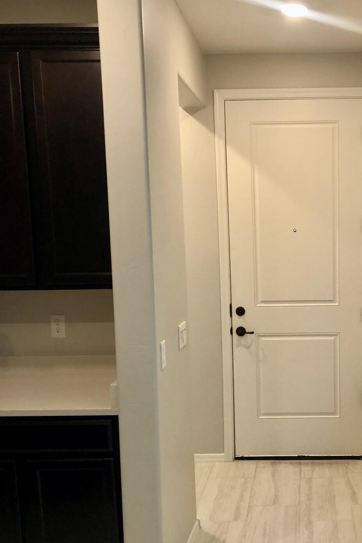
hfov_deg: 31.1
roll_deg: +1.5
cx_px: 290
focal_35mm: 42
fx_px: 633
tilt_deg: -8.1
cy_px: 321
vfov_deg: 46.2
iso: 40
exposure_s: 1/30
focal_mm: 3.99
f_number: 1.8
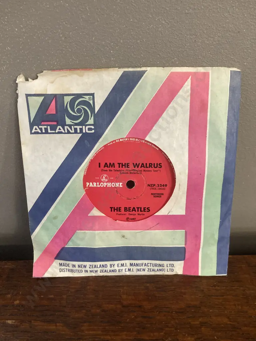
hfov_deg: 49.7
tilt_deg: -33.6
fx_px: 276
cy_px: 170
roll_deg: -1.7
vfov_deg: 63.4
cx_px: 128
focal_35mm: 28
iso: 320
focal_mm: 3.99
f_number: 1.8
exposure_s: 1/50
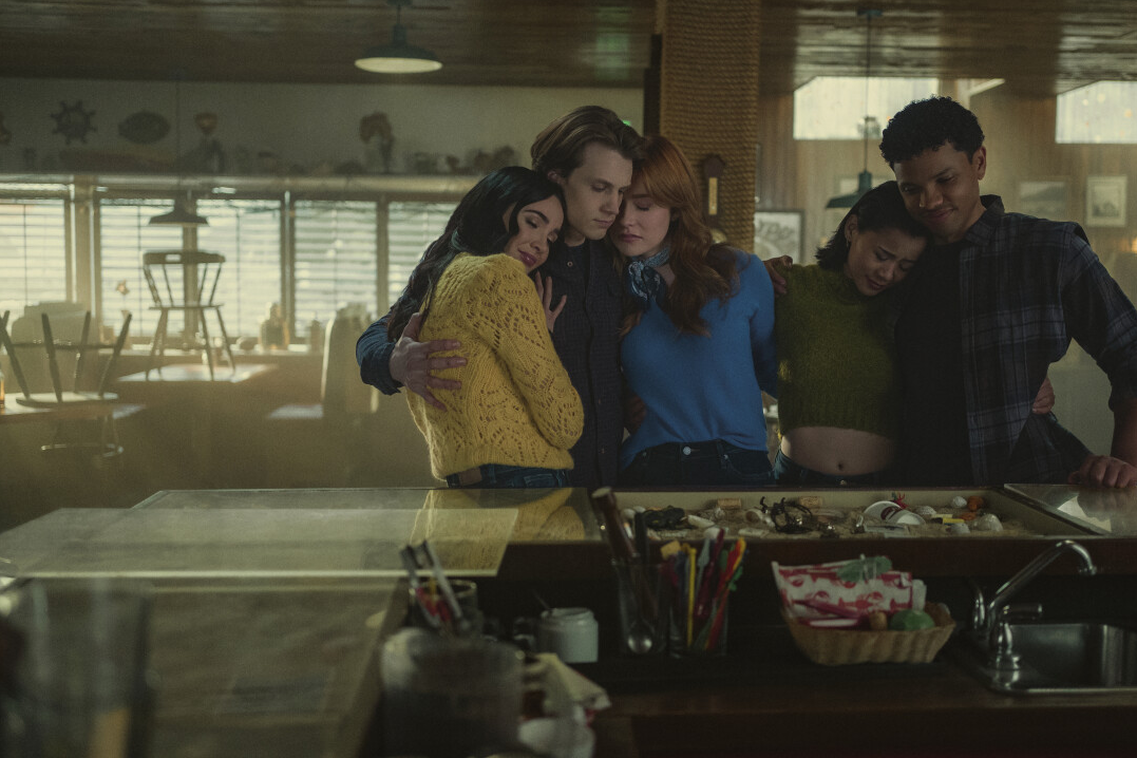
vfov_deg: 34.2
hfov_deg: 49.5
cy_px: 353
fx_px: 1232
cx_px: 624
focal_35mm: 39
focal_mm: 35
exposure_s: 1/250
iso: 2500
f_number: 2
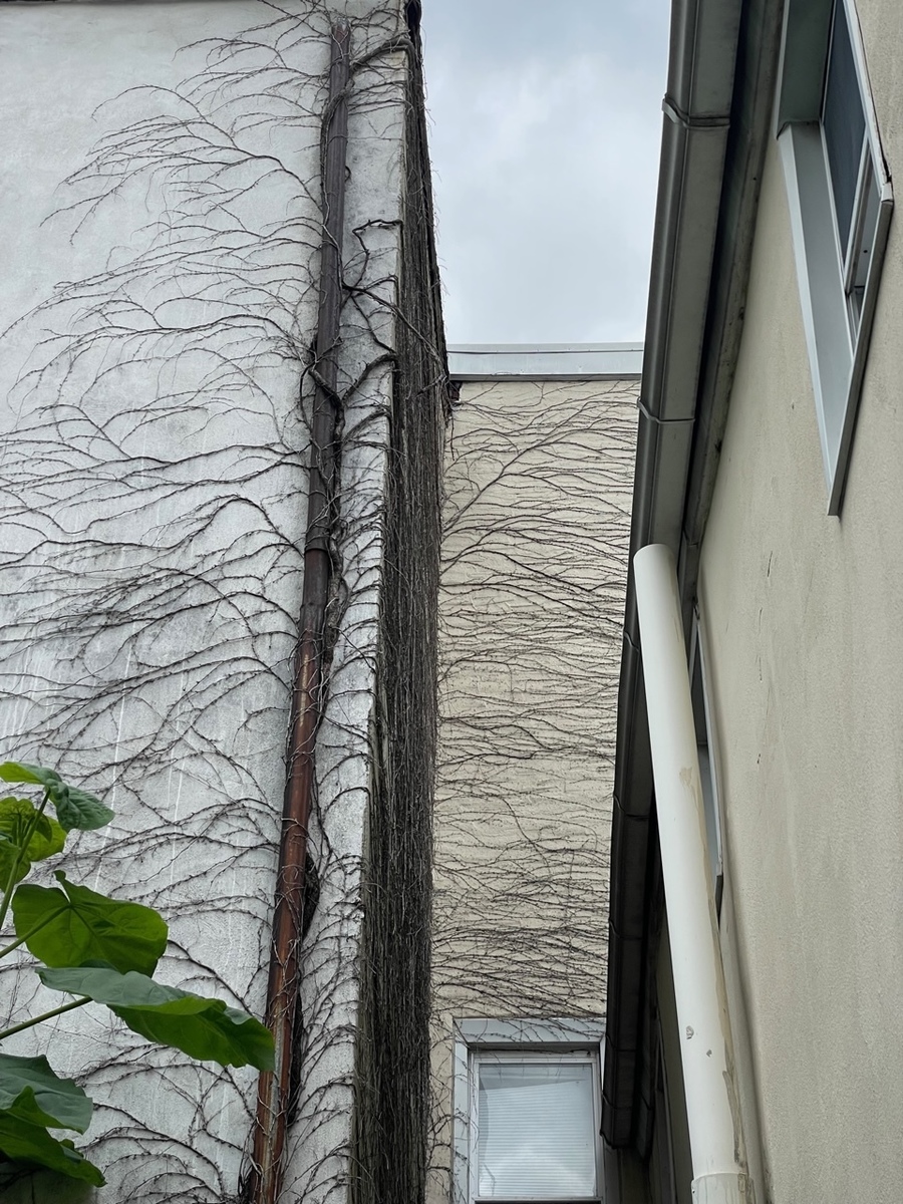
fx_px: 1809
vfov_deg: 36.8
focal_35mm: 52
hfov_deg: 28.0
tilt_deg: +38.1
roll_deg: -1.3
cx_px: 452
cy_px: 602
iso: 25
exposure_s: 1/1453
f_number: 2
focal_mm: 6
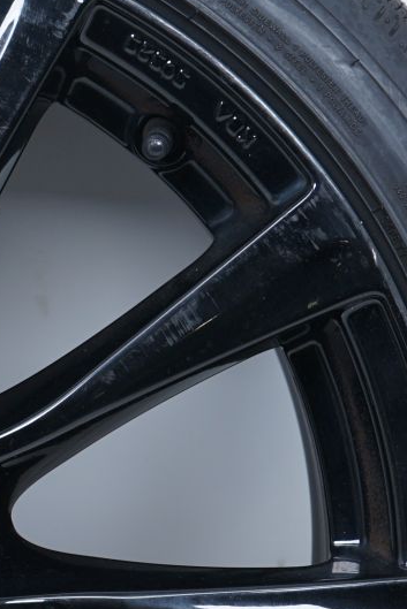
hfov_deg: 8.6
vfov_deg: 13.0
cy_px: 559
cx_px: -220
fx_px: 2644
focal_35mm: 156
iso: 200
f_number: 7.1
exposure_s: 1/125
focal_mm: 43
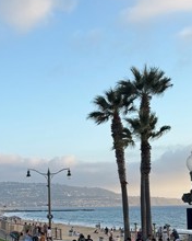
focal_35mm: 68
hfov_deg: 21.6
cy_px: 181
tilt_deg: +3.3
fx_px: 483
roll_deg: +0.5
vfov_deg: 27.5
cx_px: -8
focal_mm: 6.76
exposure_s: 1/1192
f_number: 1.78
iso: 80
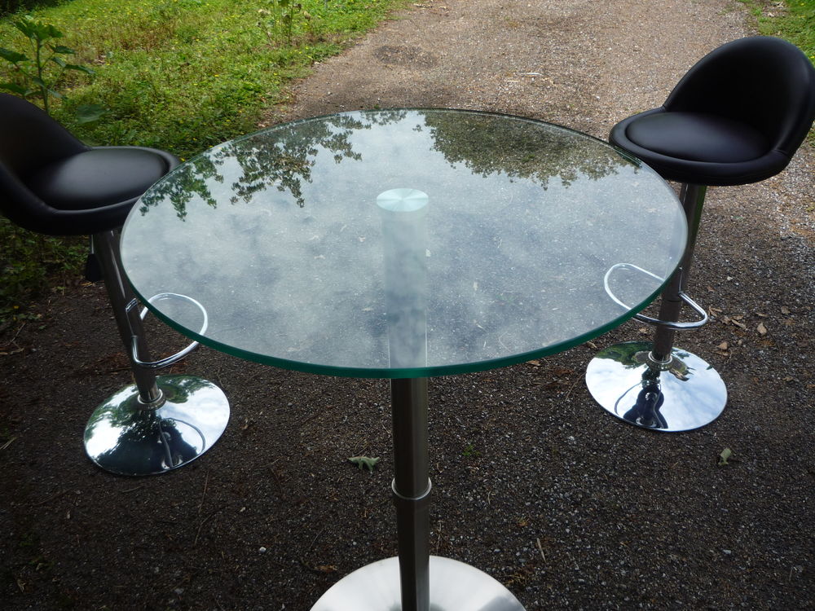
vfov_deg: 46.8
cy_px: 306
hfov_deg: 60.0
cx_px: 408
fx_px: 706
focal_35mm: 30
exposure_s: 1/400
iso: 100
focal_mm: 5.2
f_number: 4
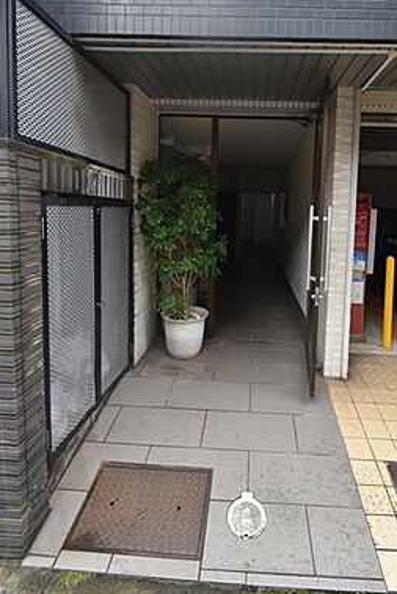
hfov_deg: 64.1
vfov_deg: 85.7
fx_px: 314
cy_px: 234
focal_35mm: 19
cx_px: 235
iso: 400
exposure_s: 1/250
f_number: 5.6
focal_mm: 10
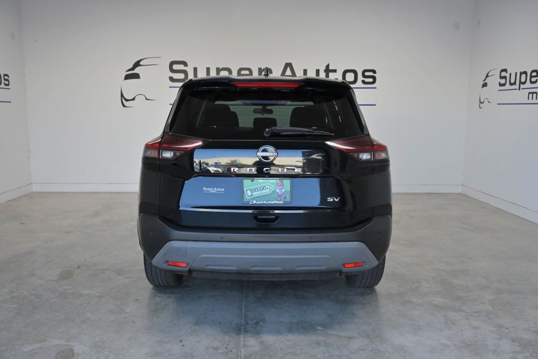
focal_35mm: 31
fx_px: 463
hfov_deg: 60.3
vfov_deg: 42.3
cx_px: 269
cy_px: 180
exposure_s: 1/1250
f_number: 5.6
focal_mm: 31
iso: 2500
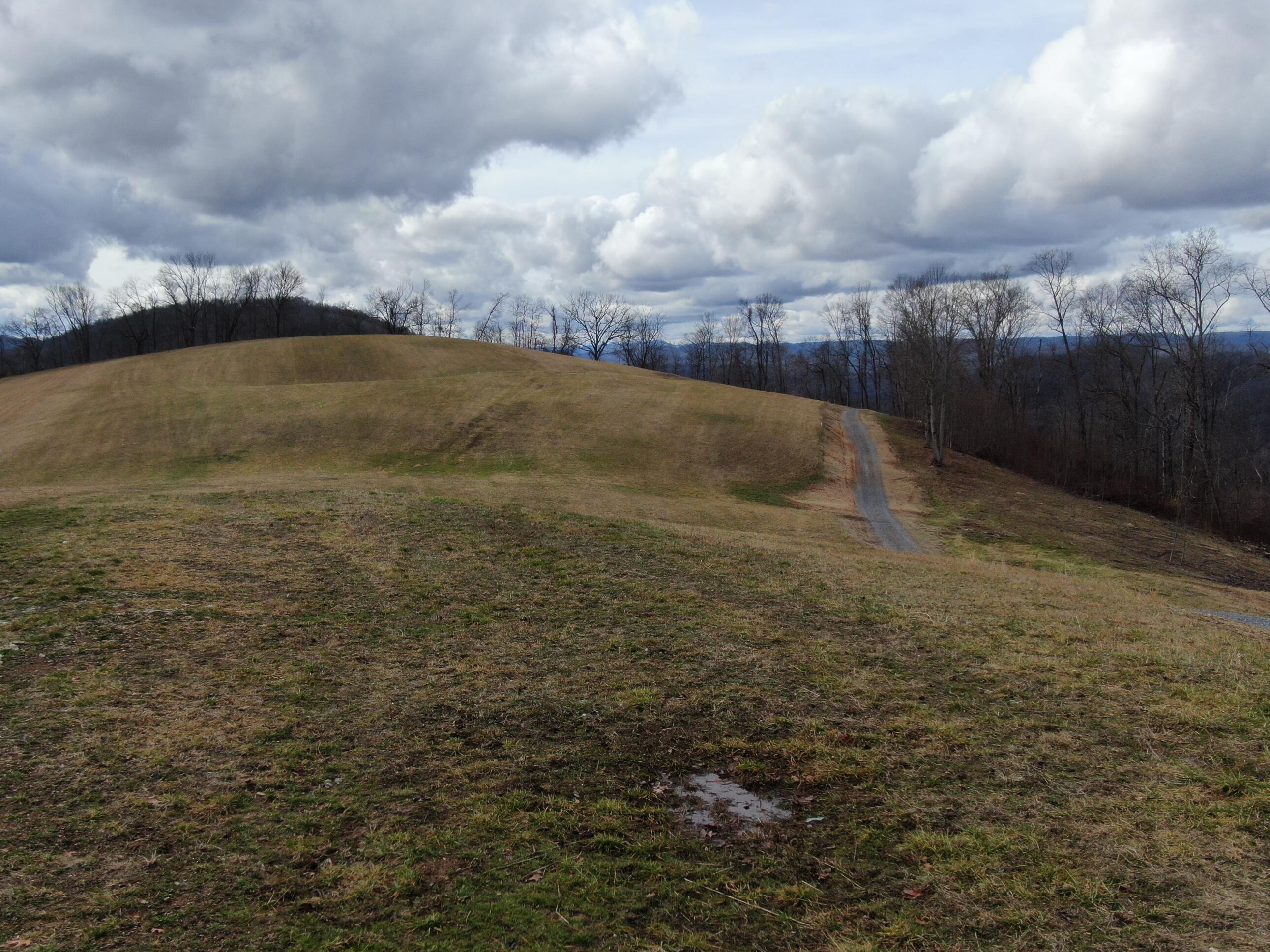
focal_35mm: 36
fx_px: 1321
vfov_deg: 39.6
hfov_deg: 51.2
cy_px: 511
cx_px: 561
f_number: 3.1
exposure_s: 1/1250
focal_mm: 5.33
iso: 100
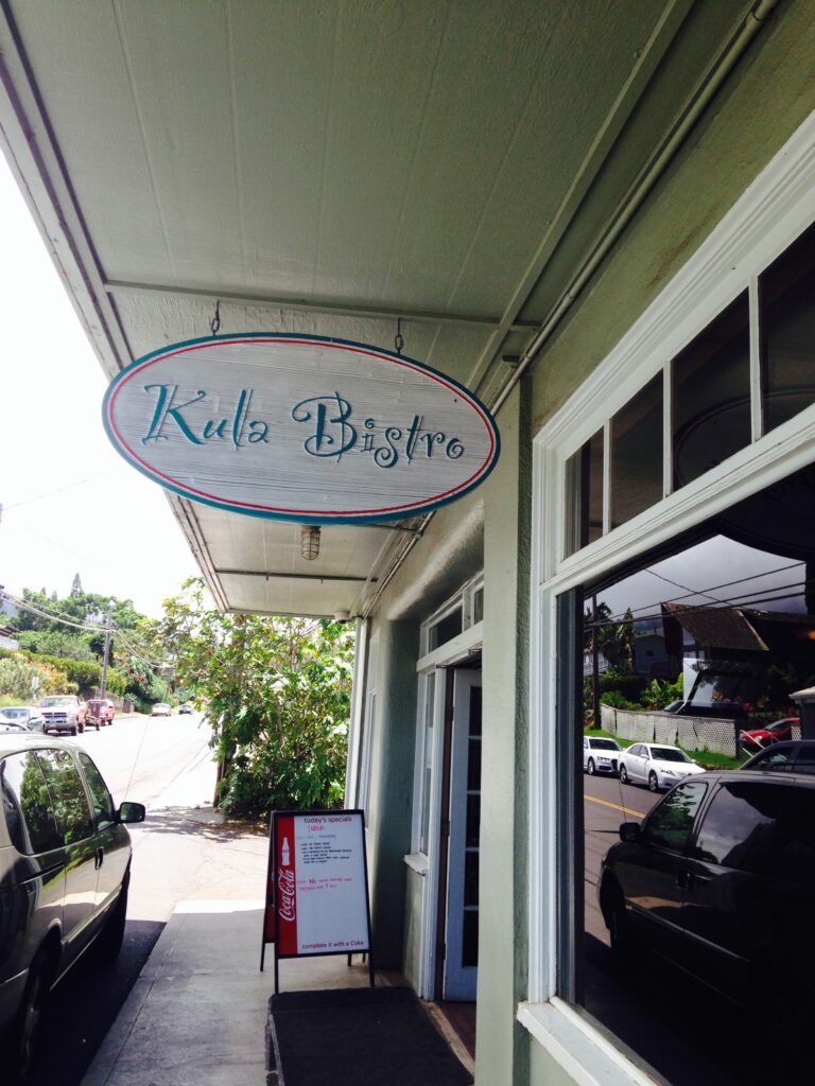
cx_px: 408
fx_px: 1036
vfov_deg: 55.4
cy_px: 543
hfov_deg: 42.9
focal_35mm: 33
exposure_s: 1/366
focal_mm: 4.12
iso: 50
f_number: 2.4
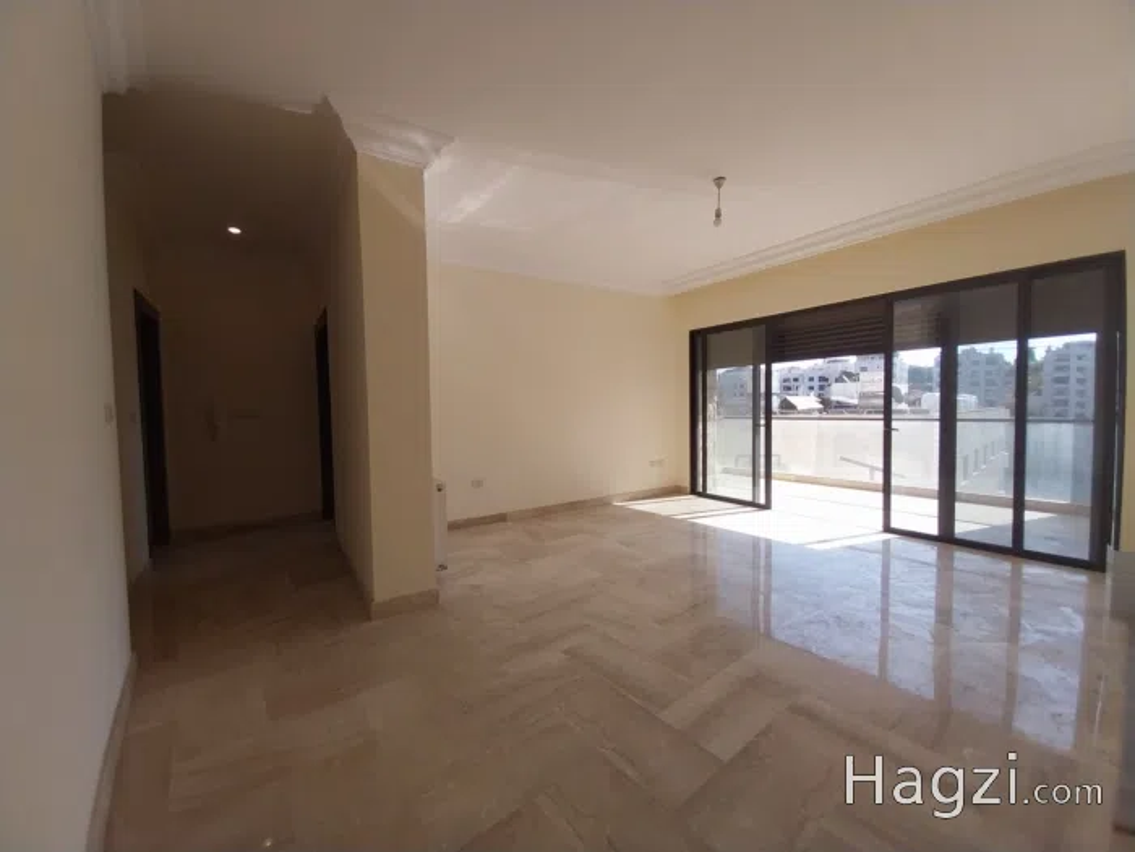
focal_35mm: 13
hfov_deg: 106.2
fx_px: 426
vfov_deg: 89.9
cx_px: 568
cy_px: 426
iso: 64
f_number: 2.2
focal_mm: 1.3
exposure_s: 1/455
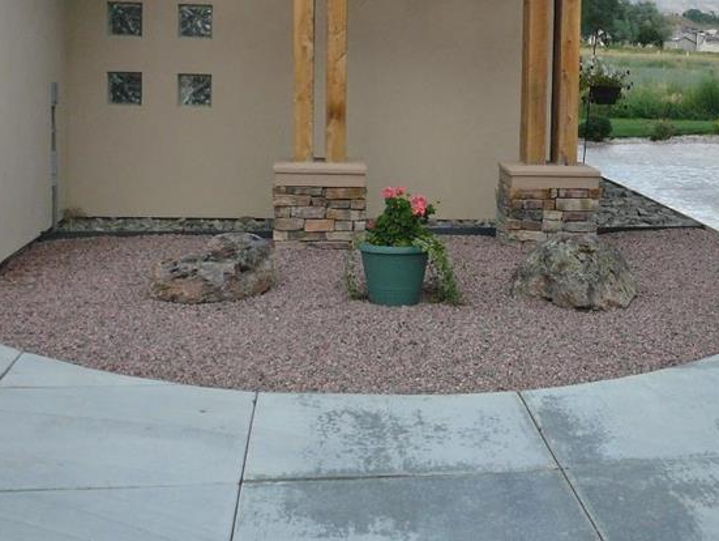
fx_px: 1081
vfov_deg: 27.8
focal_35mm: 52
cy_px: 166
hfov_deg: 36.3
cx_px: 495
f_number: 2.8
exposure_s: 1/400
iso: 100
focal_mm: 4.6
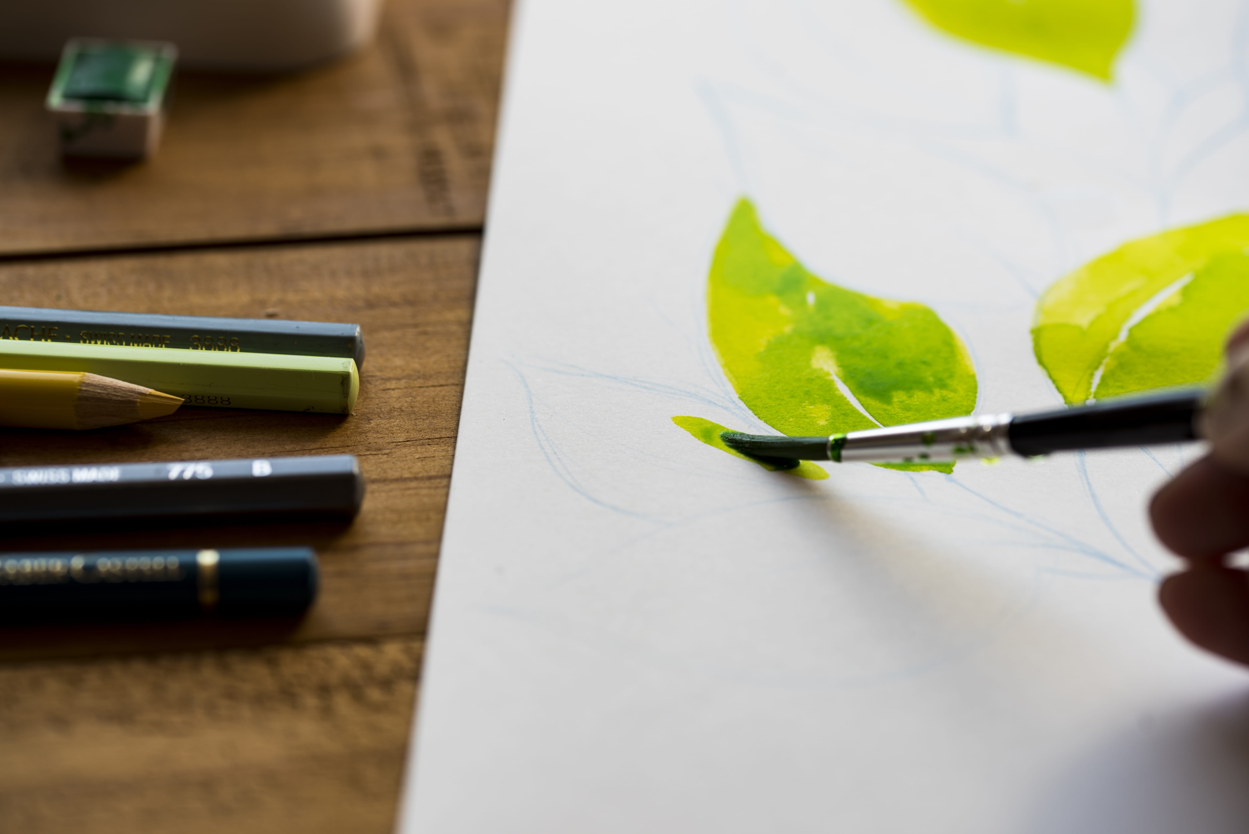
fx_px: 3644
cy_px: 417
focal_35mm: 105
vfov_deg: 13.1
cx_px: 624
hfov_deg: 19.4
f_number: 6.3
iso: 100
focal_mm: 105
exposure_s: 1/80
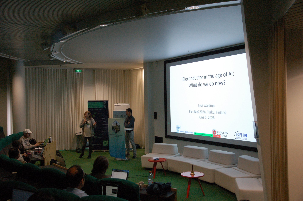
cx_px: 152
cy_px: 100
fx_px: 303
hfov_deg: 53.2
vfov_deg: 36.8
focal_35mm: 36
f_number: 5.6
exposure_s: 1/125
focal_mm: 24
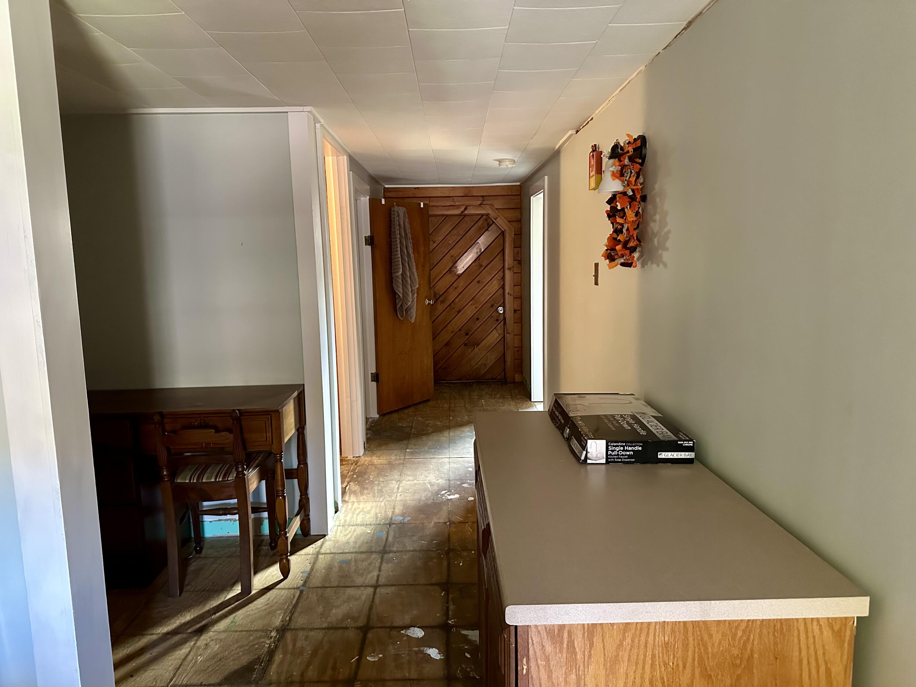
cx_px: 458
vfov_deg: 56.8
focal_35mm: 24
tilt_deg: -7.5
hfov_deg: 71.6
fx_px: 635
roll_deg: +1.6
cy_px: 344
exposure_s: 1/40
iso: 800
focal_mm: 6.86
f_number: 1.78
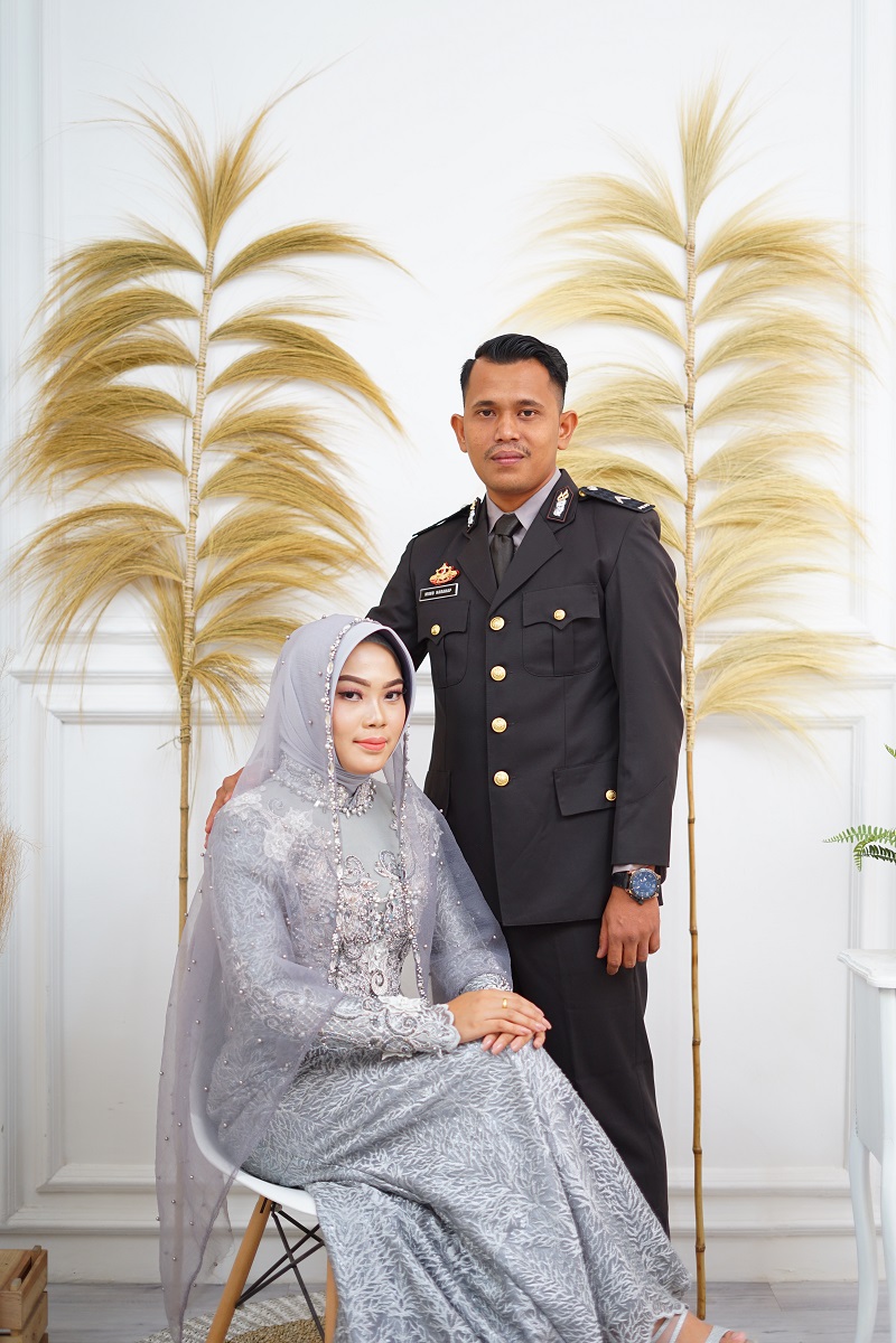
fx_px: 1867
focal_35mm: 50
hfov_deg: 27.0
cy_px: 672
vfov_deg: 39.6
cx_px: 448
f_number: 2
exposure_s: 1/200
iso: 200
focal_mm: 50
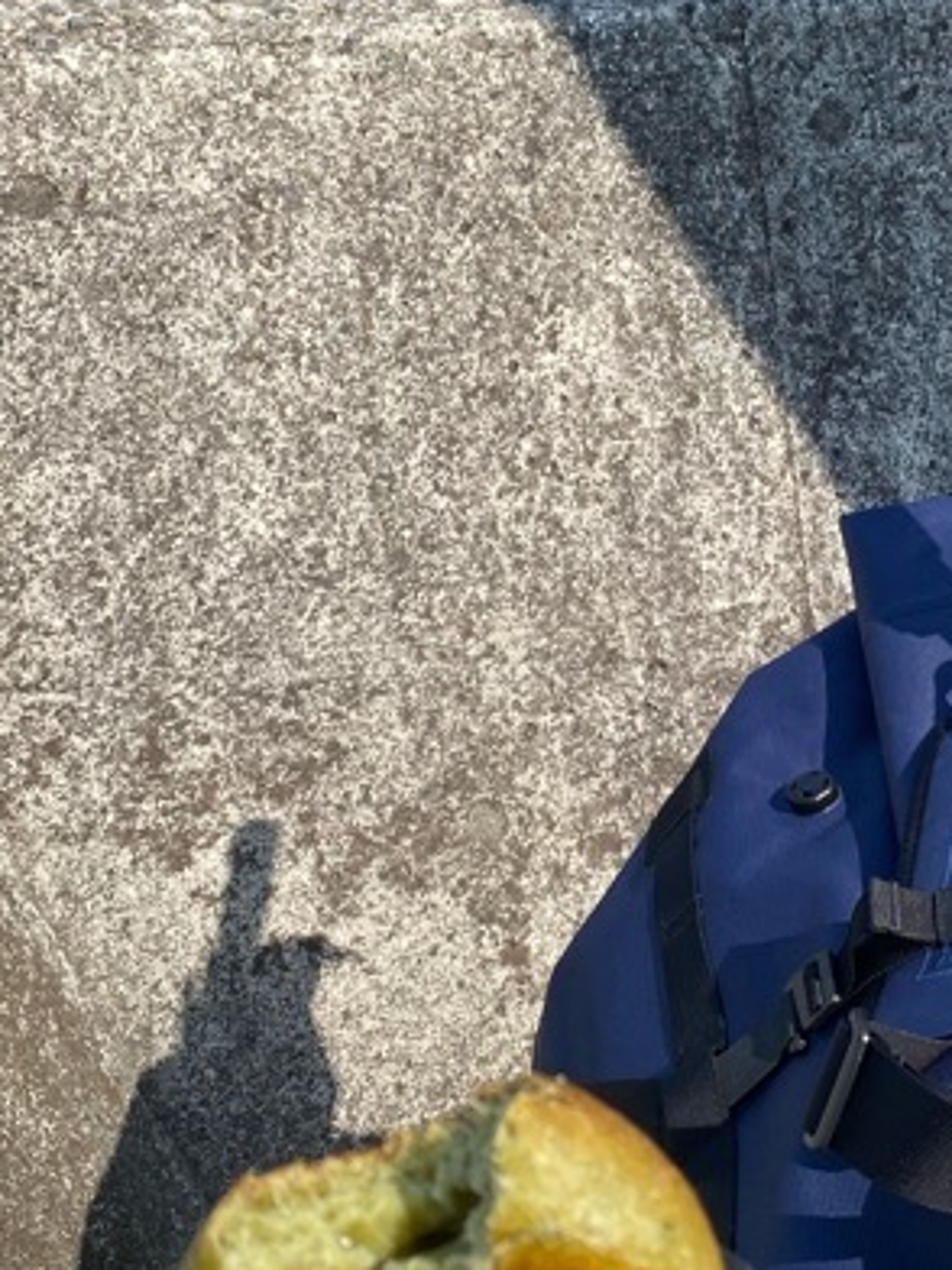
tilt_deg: -20.4
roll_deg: -1.9
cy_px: 262
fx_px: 2493
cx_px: 842
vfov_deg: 28.0
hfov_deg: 21.2
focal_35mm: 68
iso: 32
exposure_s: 1/1961
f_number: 1.8
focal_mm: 4.25
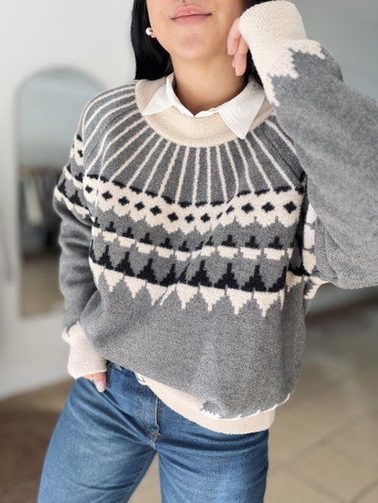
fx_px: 437
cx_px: 189
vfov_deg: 60.0
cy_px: 252
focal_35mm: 30
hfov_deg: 46.8
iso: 80
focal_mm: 2.71
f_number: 1.9
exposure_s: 1/96
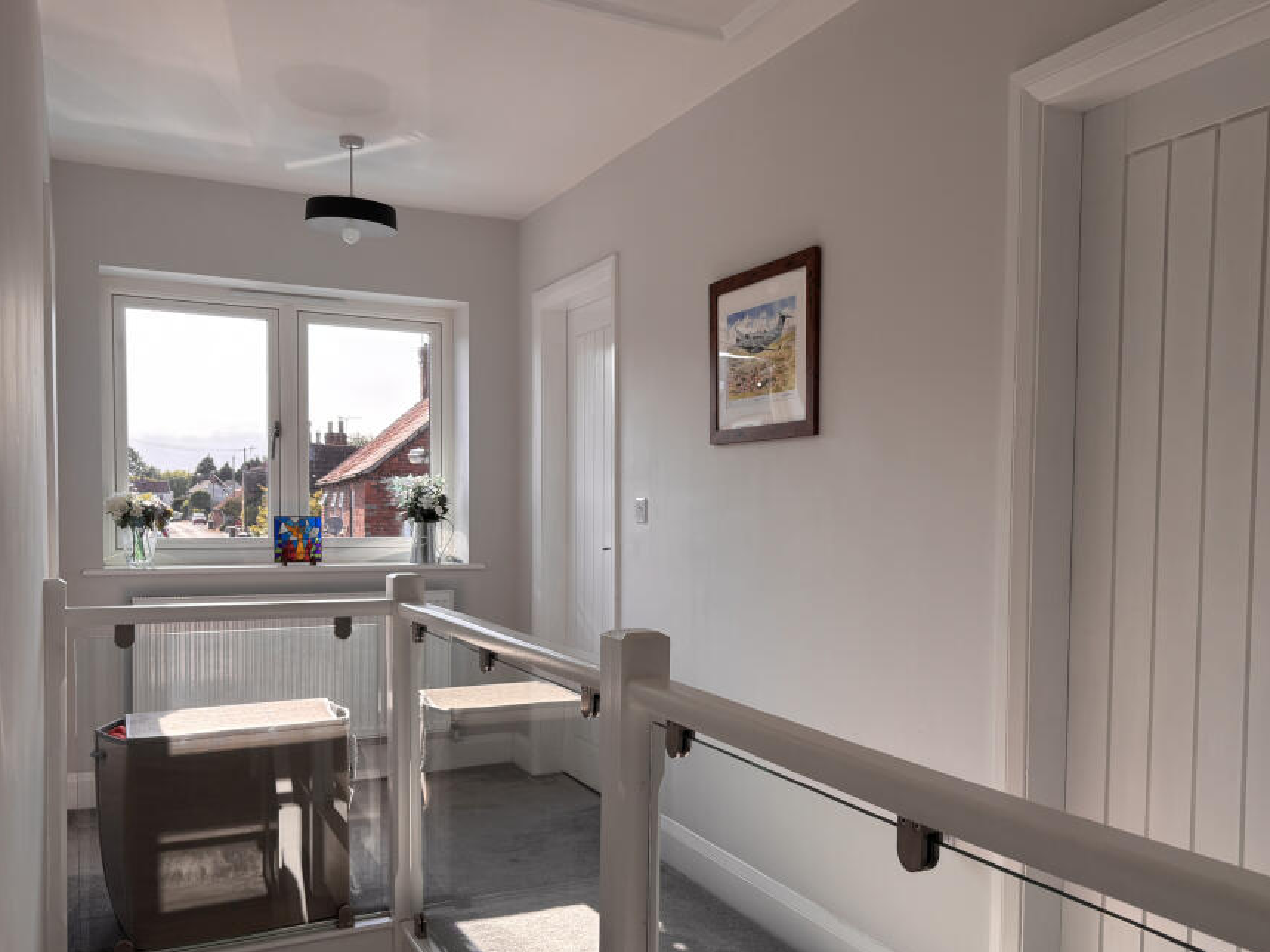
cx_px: 717
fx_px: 1137
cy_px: 544
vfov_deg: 45.3
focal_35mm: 31
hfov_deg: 58.2
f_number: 1.6
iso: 50
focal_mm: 5.96
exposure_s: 1/634
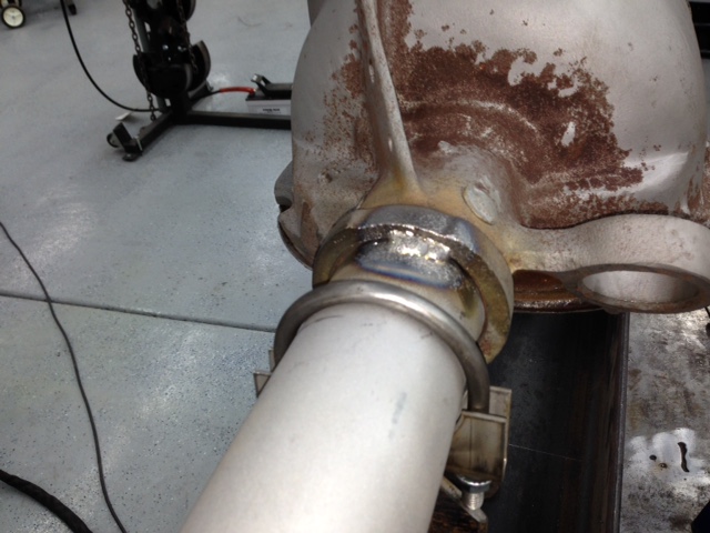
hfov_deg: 55.4
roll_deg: +5.3
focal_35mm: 33
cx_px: 355
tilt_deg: -36.8
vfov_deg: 42.9
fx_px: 677
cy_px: 266
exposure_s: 1/45
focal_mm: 4.12
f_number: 2.4
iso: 50
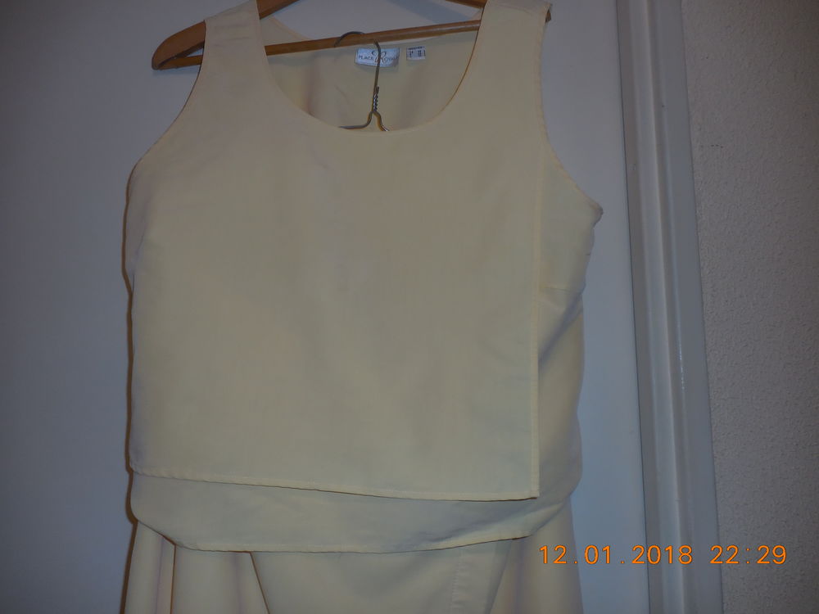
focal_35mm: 25
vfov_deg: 54.9
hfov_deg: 69.4
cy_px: 307
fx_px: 591
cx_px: 410
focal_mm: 4.5
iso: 125
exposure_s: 1/25
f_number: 3.7
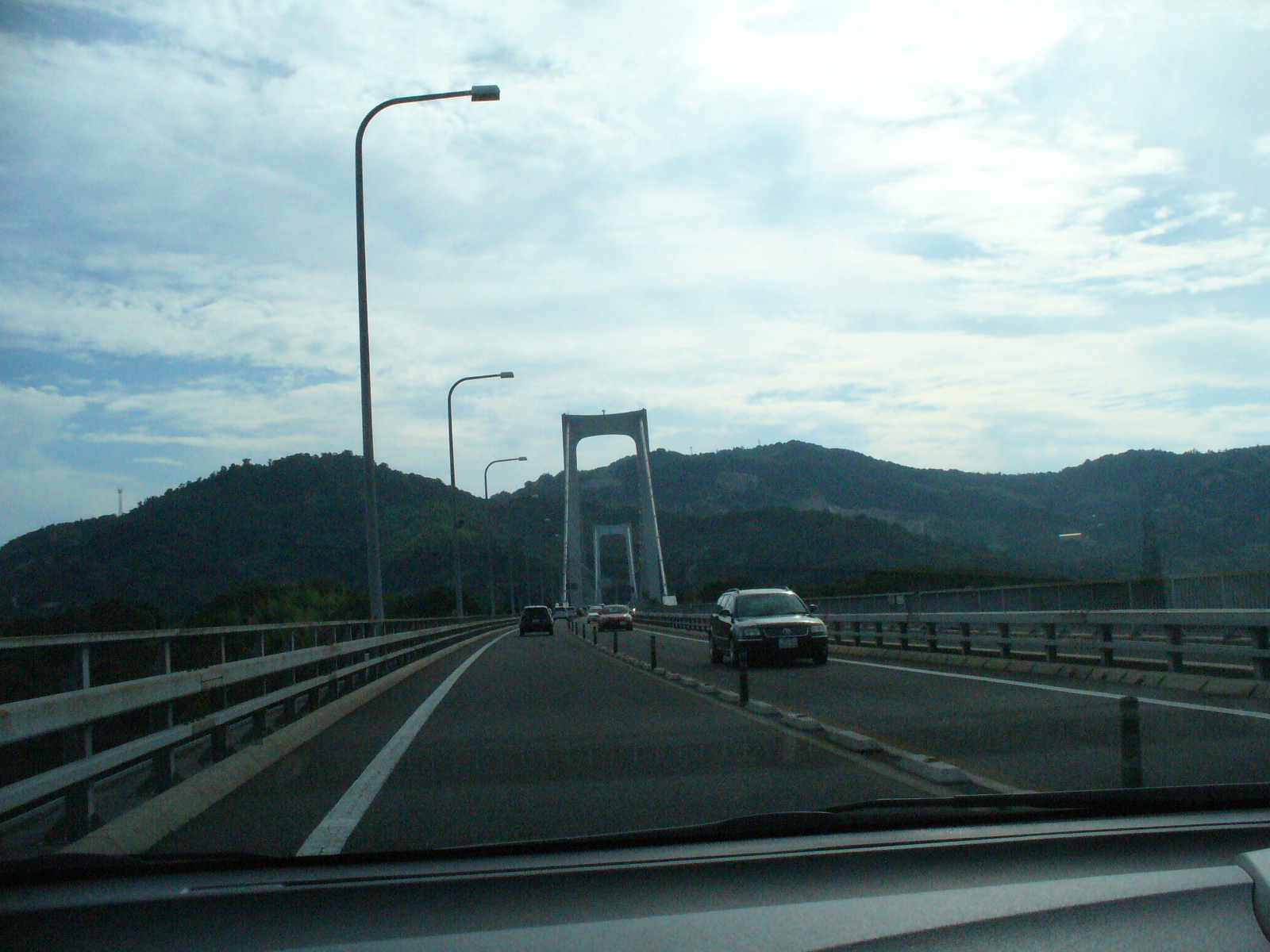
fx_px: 1357
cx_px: 635
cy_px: 476
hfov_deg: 50.1
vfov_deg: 38.7
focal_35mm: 37
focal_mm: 6.1
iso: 400
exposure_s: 1/2000
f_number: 5.6
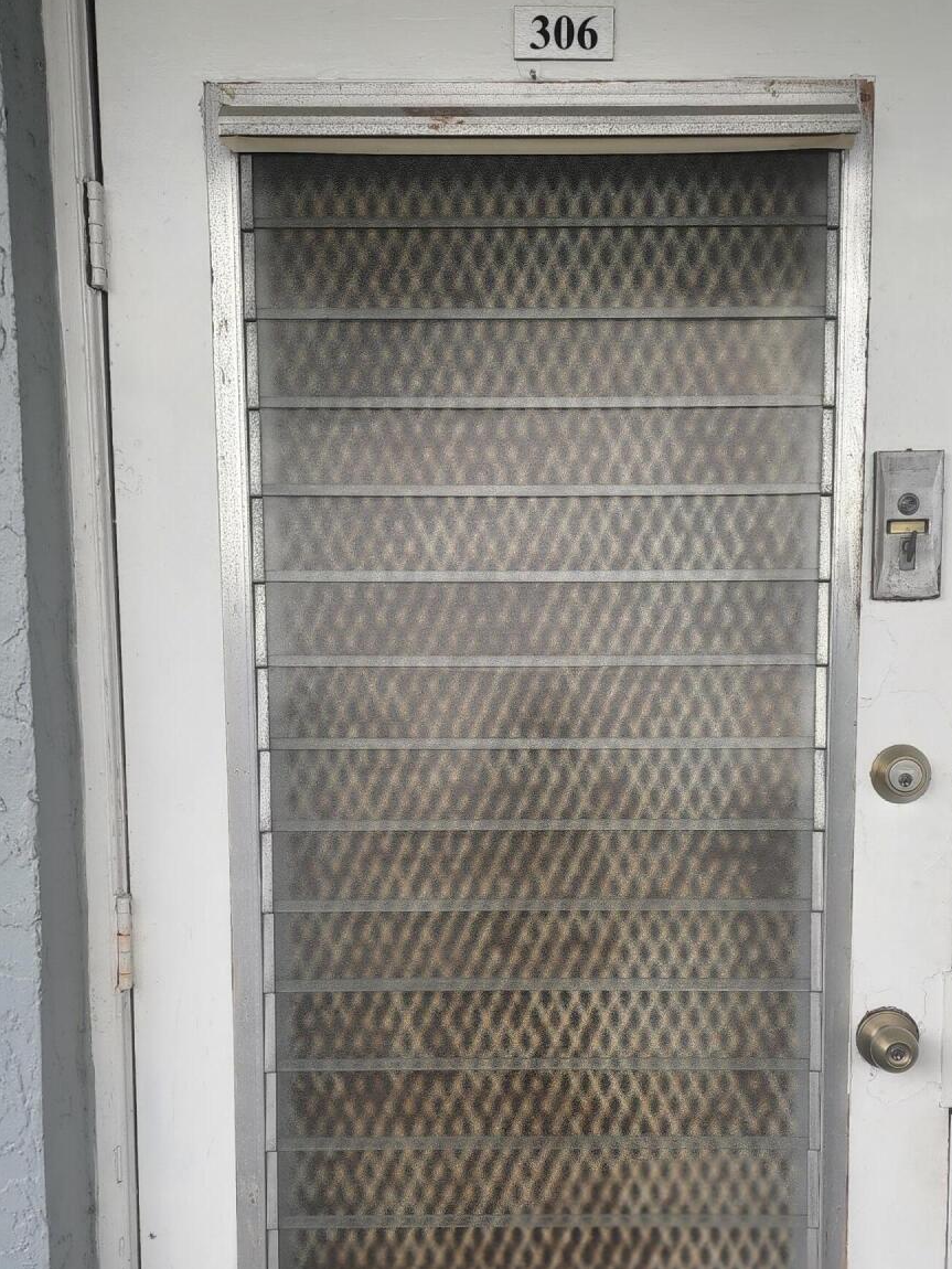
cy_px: 825
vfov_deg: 46.2
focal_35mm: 40
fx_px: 1466
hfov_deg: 35.9
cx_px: 560
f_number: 1.8
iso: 12
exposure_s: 1/122
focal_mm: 6.4
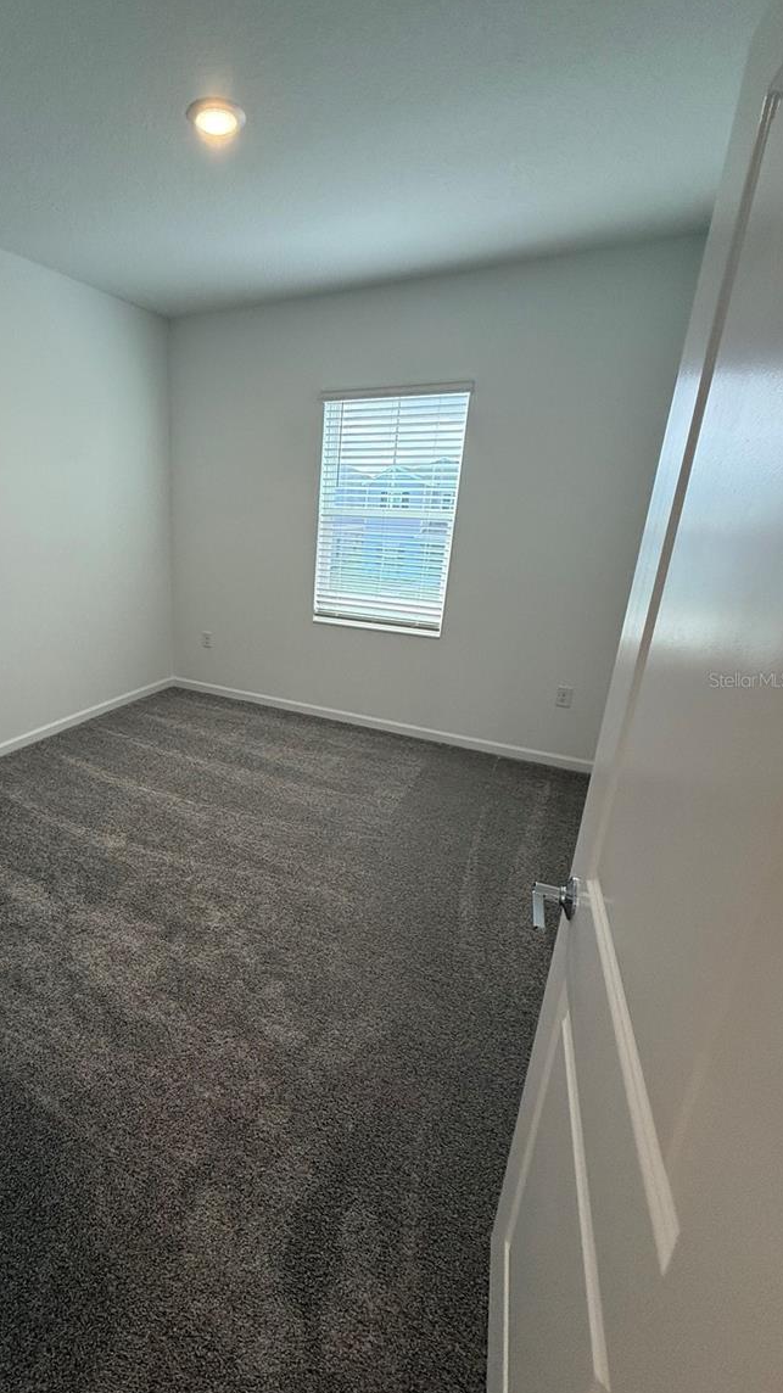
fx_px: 591
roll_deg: -1.4
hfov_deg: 64.9
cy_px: 679
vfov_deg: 99.4
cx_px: 247
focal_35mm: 16
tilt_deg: -16.7
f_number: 2.2
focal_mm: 2.22
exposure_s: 1/120
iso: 160
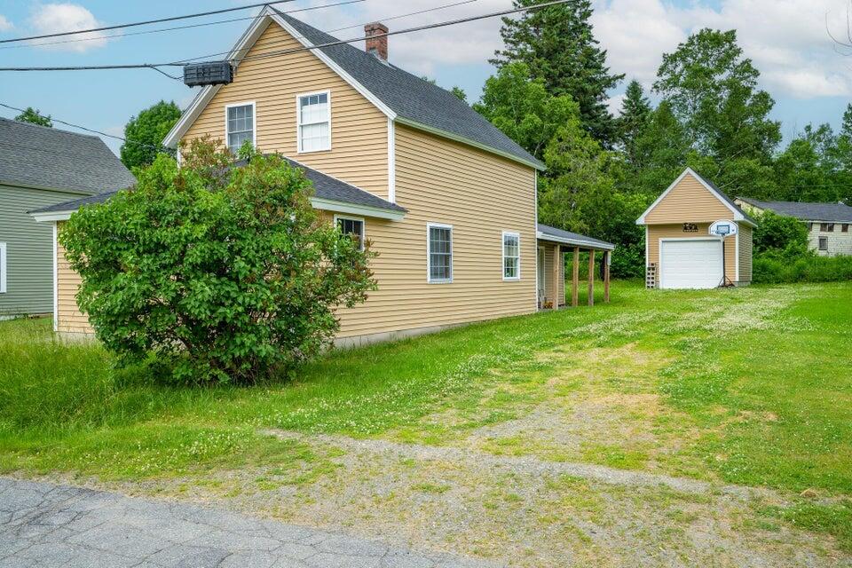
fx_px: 781
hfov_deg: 57.2
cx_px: 426
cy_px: 284
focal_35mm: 33
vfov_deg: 40.0
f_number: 9
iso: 50
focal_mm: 33
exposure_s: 1/80
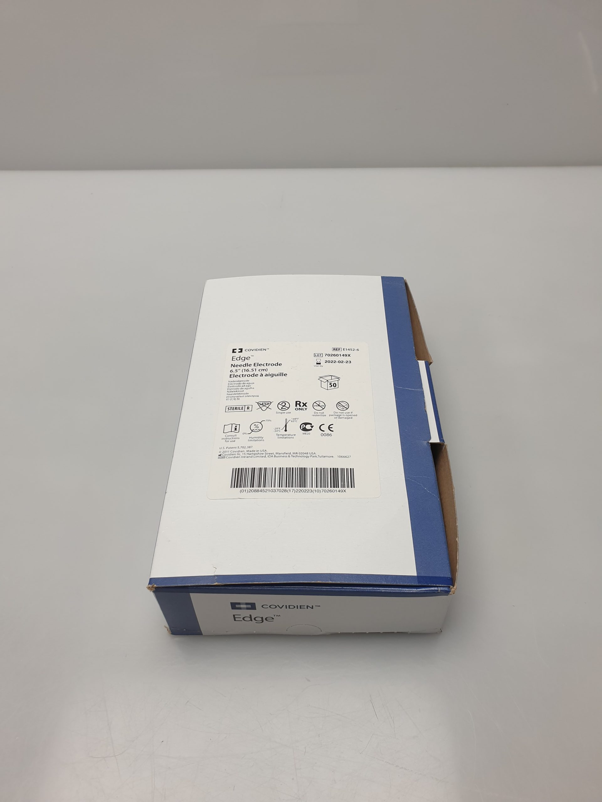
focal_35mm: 26
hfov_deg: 53.1
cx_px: 301
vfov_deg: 67.3
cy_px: 401
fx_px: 603
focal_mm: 4.3
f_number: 2.4
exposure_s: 1/100
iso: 80
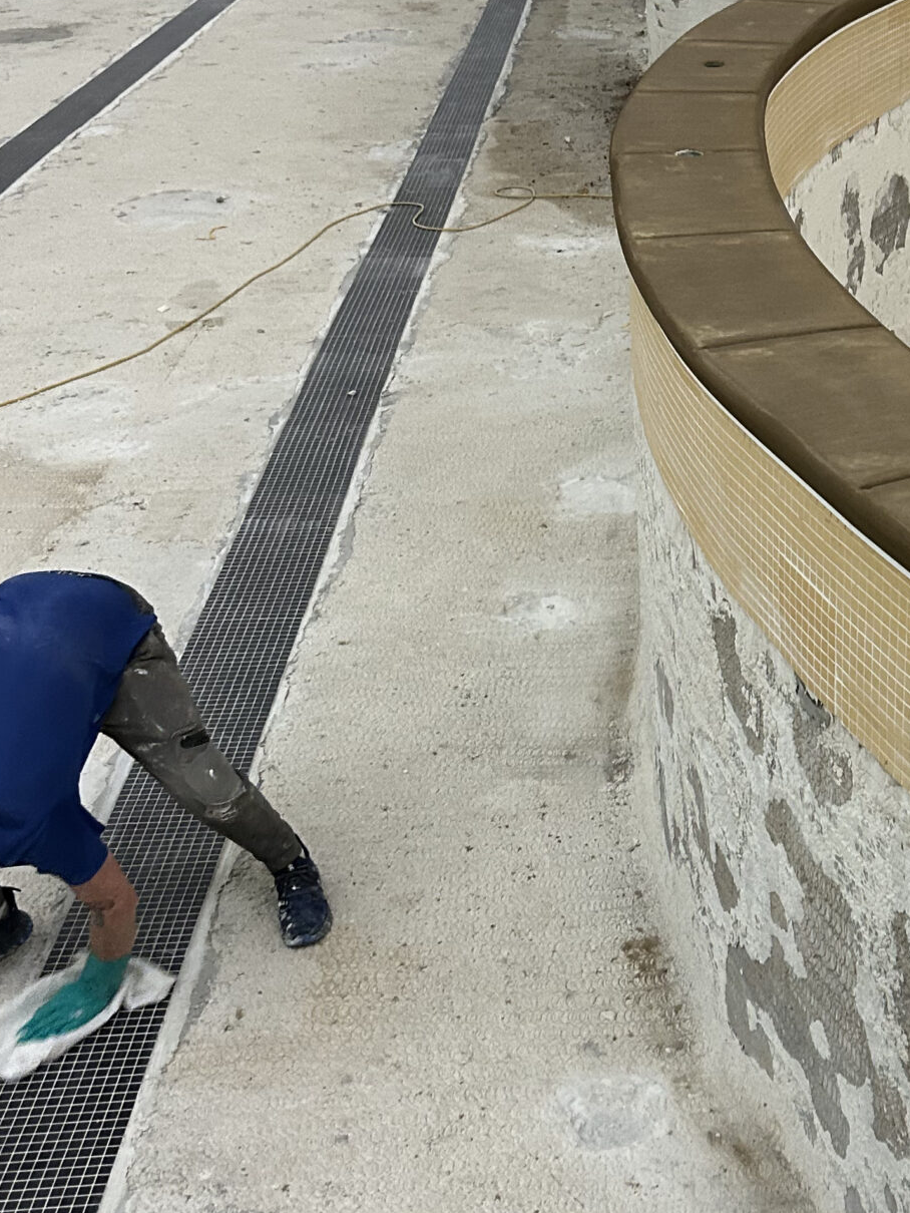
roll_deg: +0.3
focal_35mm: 55
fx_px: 1927
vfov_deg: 34.8
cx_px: 883
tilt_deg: -24.1
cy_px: 476
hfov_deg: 25.4
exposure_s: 1/60
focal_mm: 5.7
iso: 250
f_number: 1.5
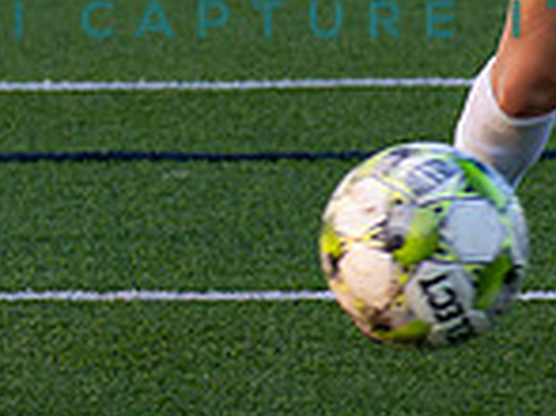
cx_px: -744
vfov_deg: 1.9
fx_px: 12727
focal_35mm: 793
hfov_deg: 2.5
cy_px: -158
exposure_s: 1/1600
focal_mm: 75
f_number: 2.8
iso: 400
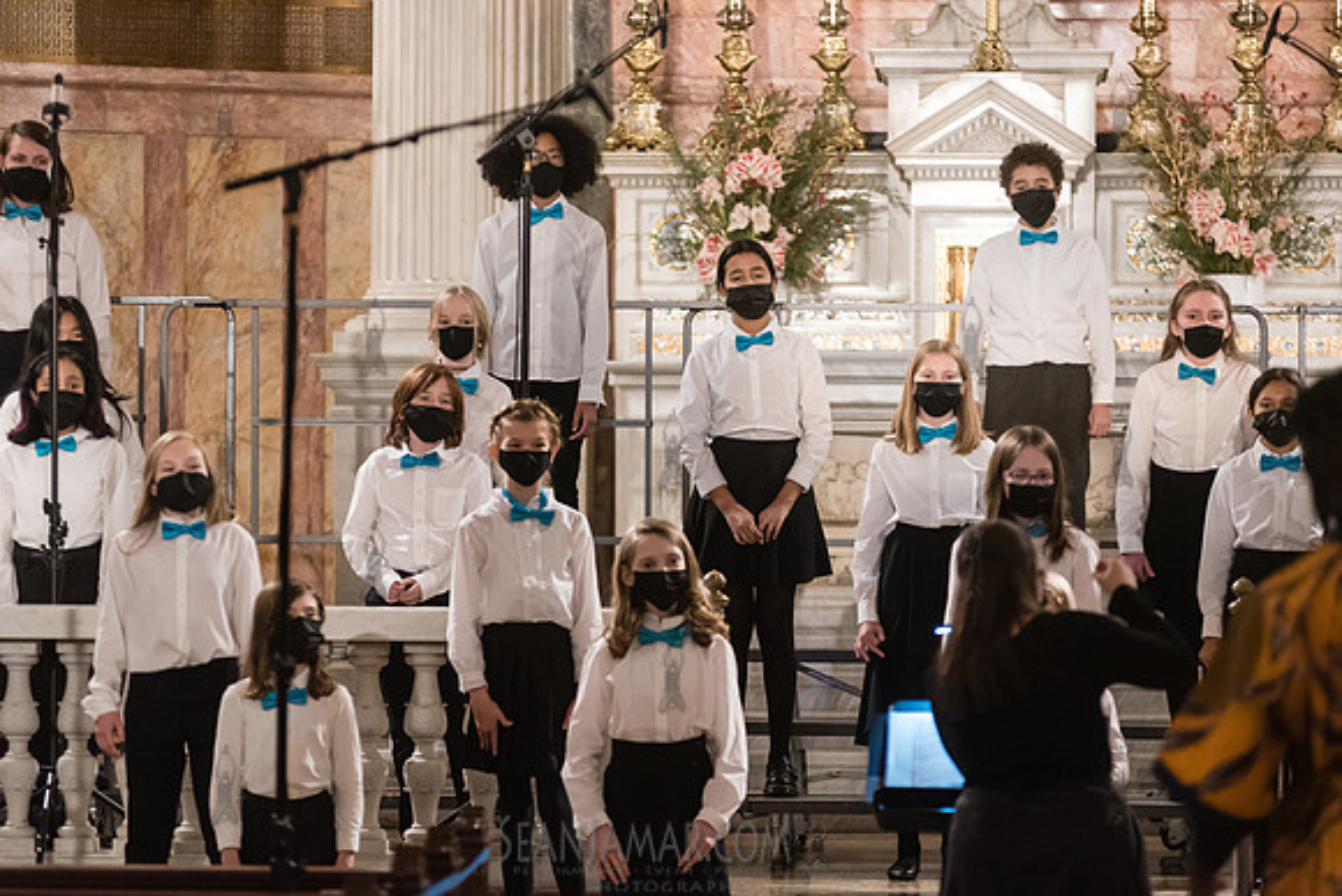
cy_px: 448
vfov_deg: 8.1
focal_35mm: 170
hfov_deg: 12.1
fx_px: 6338
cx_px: 671
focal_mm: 170
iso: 4000
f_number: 4
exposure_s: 1/200
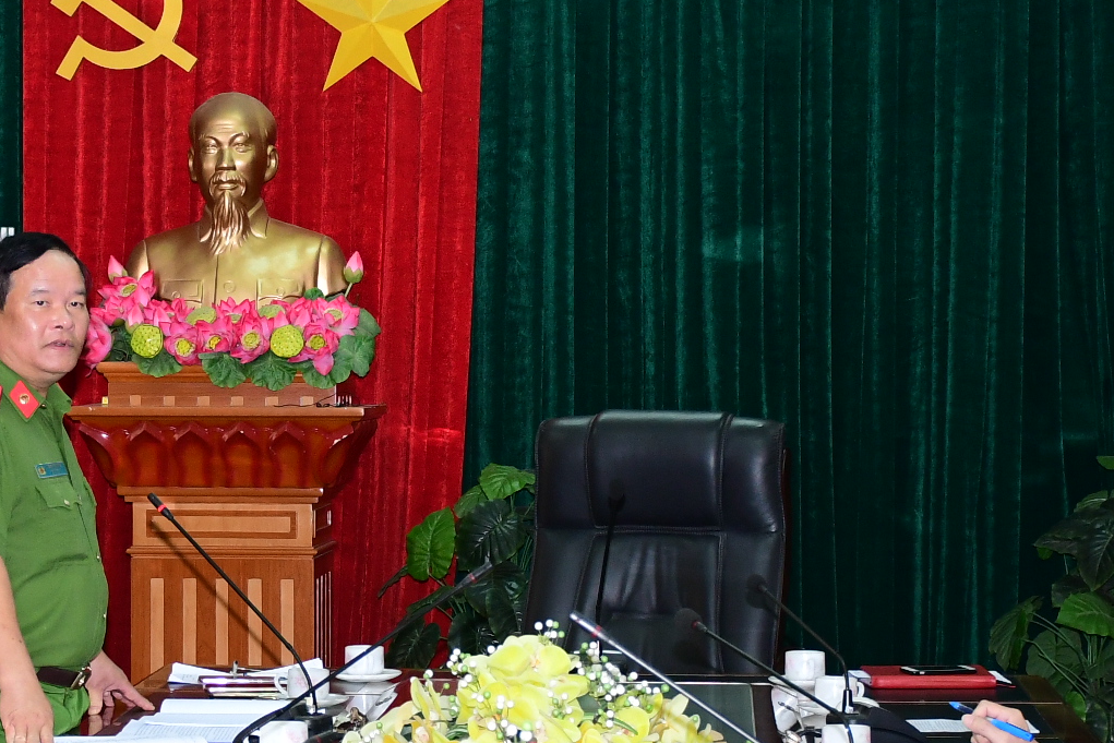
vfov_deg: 9.9
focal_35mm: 139
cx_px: 364
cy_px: 343
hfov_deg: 14.7
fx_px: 4302
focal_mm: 34
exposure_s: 1/200
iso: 1000
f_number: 5
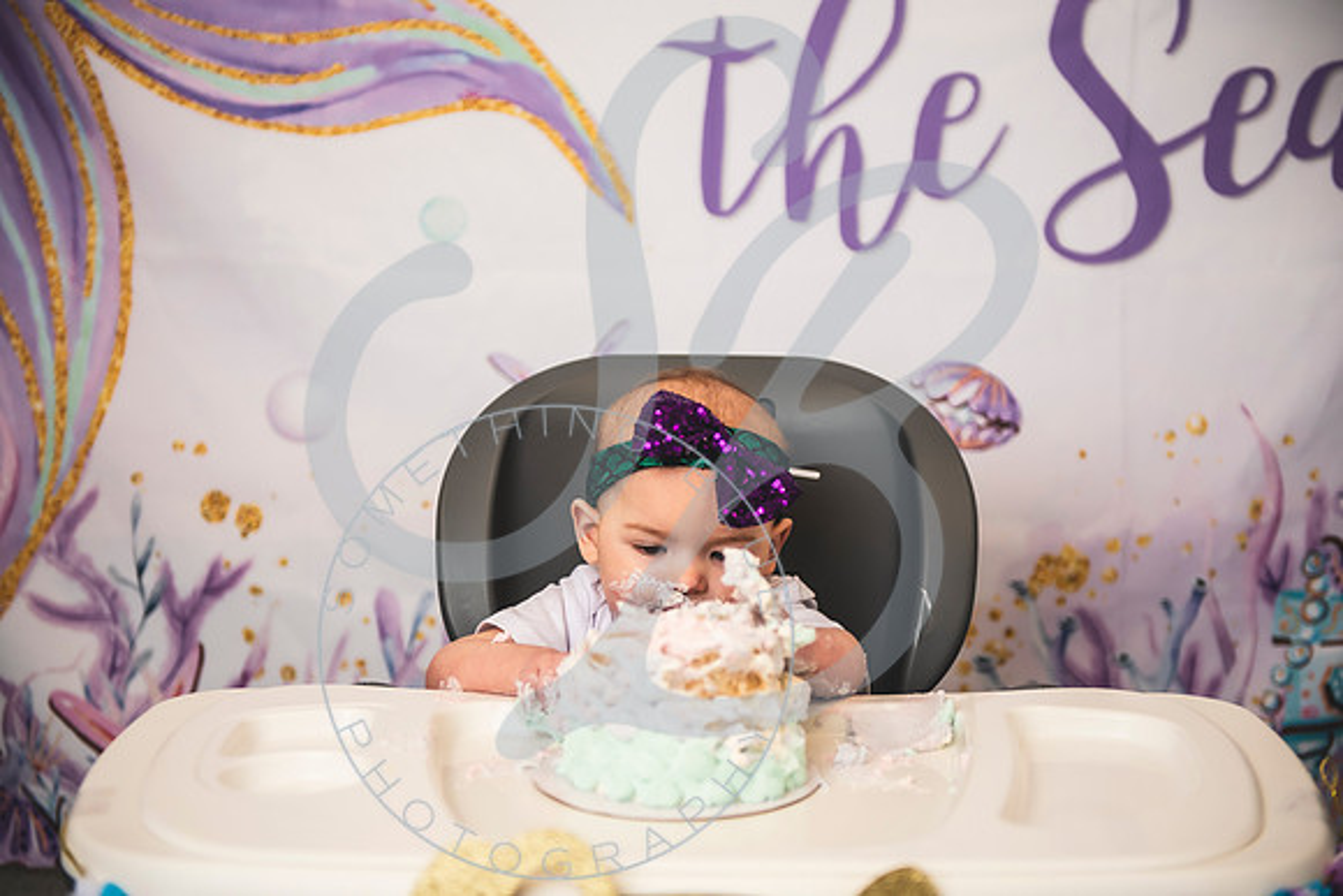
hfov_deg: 34.3
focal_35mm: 58
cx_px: 670
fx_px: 2175
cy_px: 448
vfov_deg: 23.3
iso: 250
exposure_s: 1/160
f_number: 2.8
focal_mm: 58
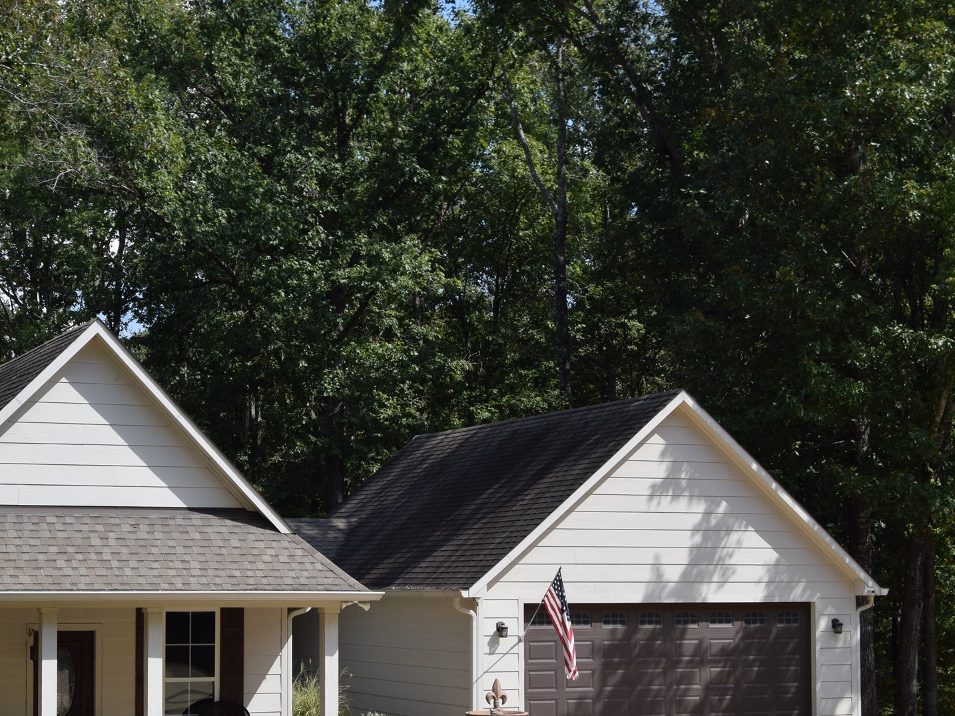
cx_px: 325
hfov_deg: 28.5
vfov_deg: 21.6
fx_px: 1868
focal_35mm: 68
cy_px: 478
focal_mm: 31
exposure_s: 1/400
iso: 200
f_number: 10
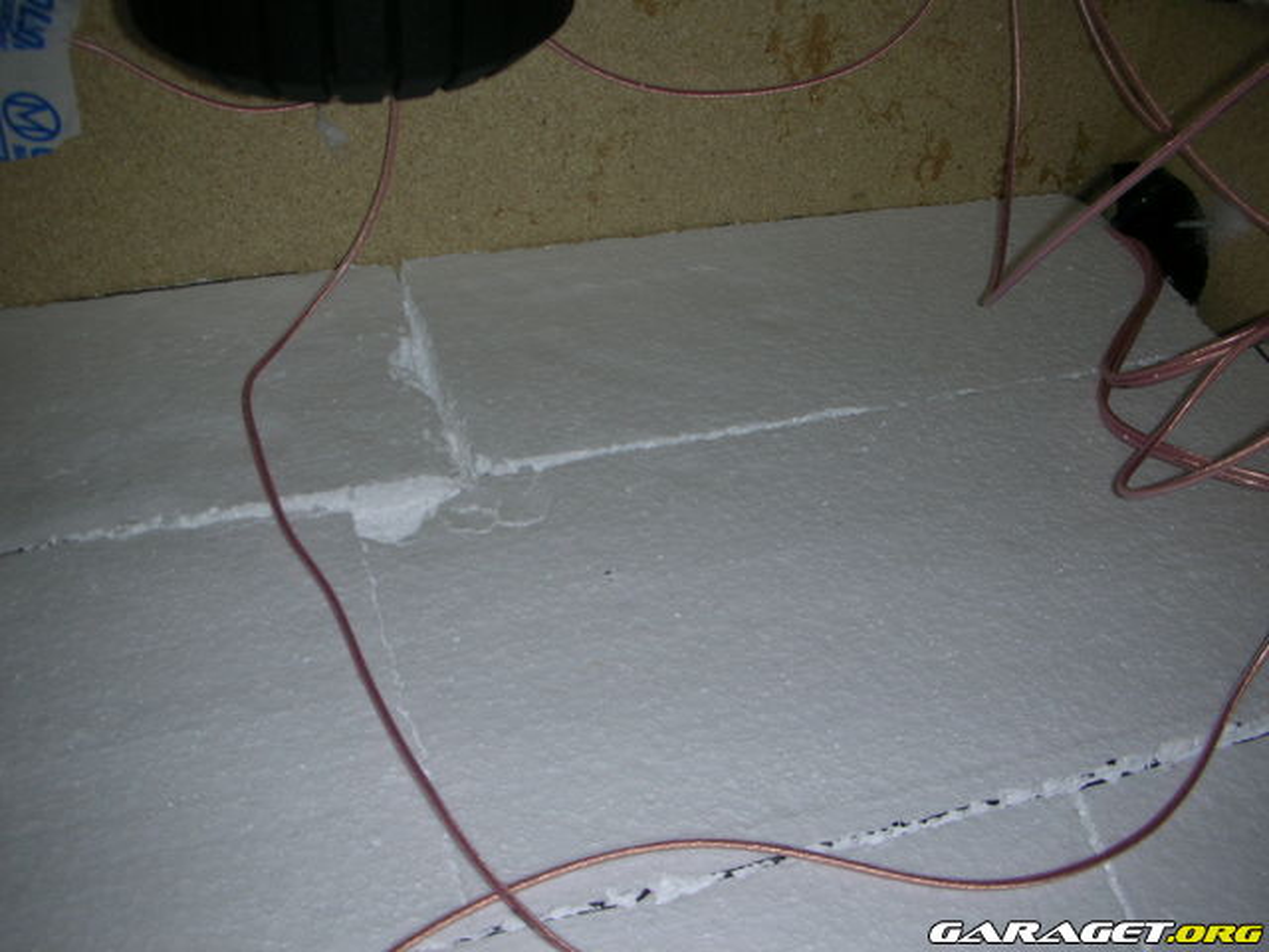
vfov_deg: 40.7
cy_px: 476
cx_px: 634
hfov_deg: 52.6
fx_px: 1283
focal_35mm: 35
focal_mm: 5.8
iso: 50
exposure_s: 1/60.1
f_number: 3
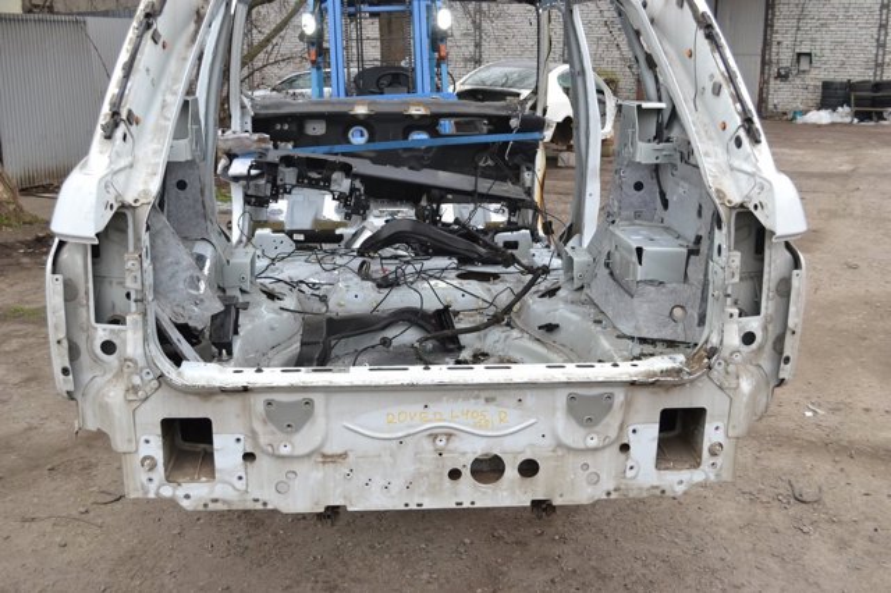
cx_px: 446
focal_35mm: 36
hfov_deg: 53.2
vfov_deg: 36.8
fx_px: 891
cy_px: 296
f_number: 5
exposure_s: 1/100
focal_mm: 24
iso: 400
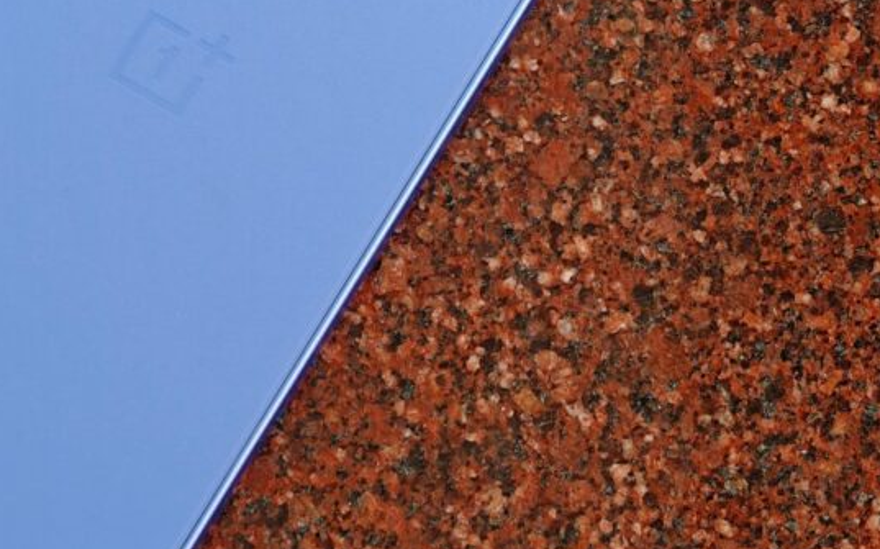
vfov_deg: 8.5
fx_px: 3691
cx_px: 184
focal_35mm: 154
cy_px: 99
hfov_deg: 13.5
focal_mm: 13.85
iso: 250
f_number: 2.6
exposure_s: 1/200
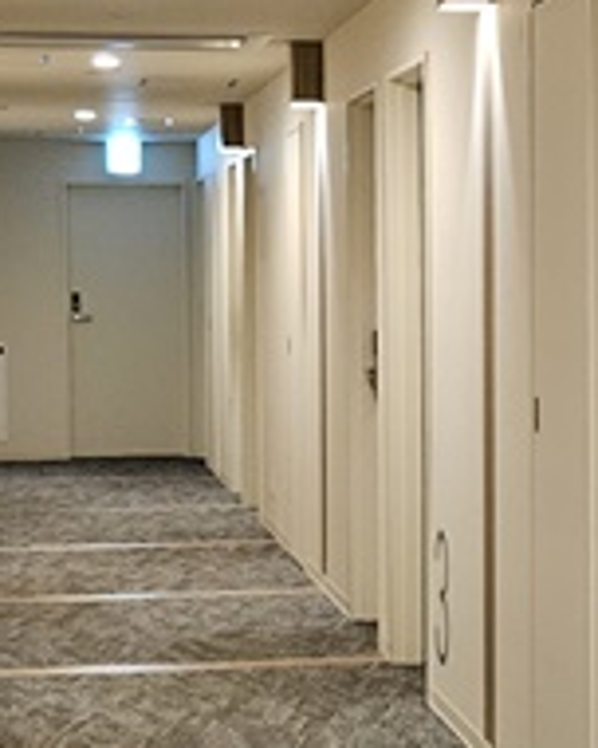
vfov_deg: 16.3
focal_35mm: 118
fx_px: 2611
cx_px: 559
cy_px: 390
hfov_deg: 12.9
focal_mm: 5.4
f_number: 1.8
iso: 1000
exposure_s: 1/100
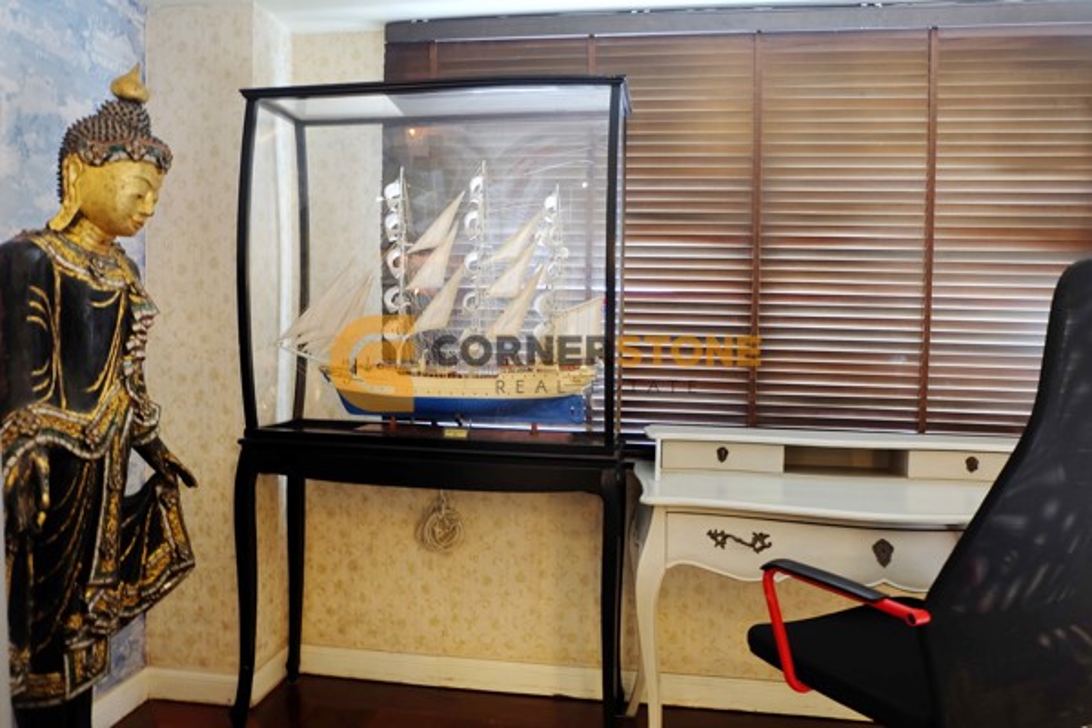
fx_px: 728
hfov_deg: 73.7
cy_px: 364
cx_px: 546
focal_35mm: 24
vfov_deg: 53.1
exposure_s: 1/4
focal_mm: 16
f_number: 3.5
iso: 200
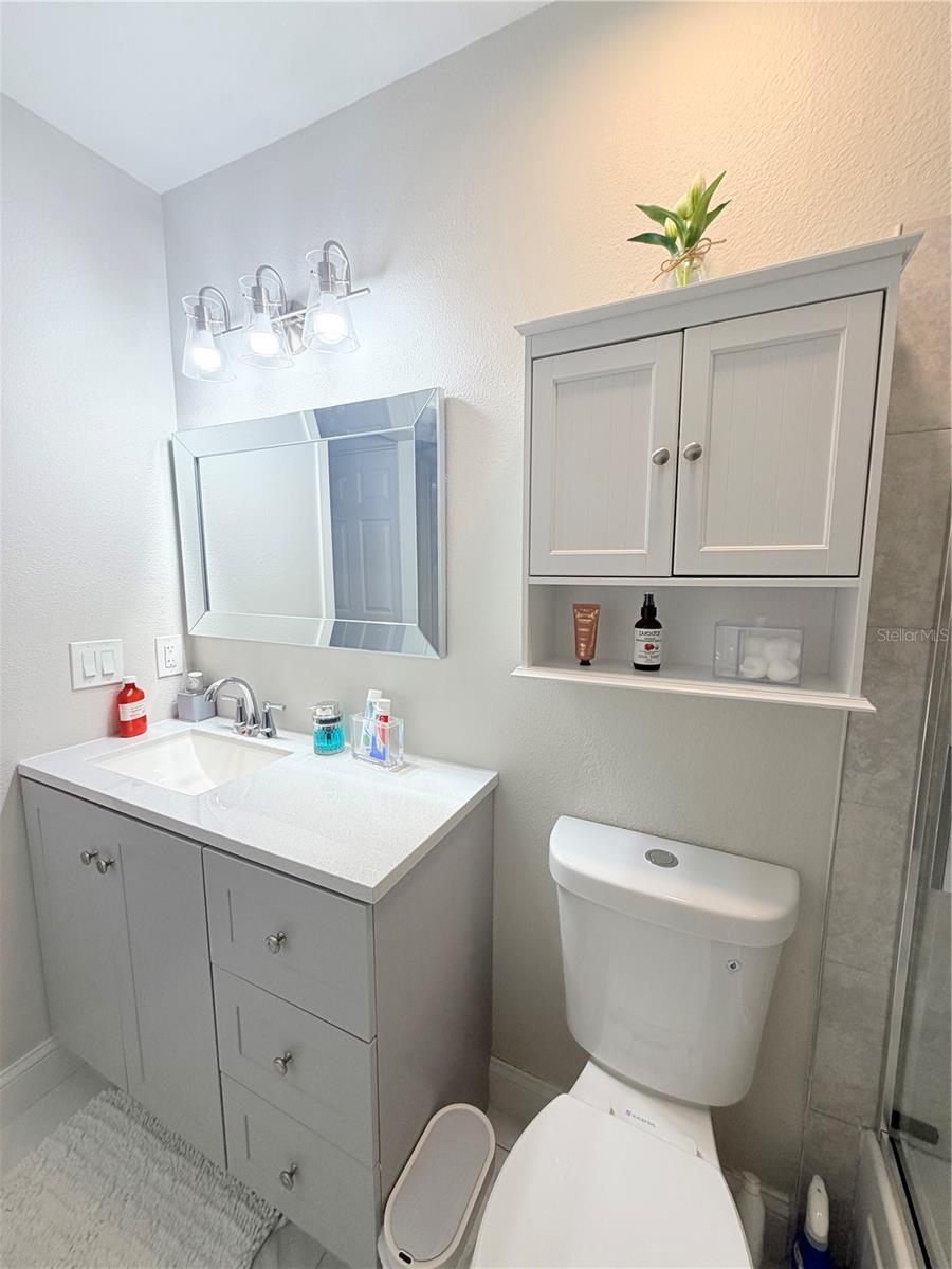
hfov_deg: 85.7
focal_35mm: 14
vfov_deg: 102.1
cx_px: 476
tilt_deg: -6.7
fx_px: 513
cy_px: 634
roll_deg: -0.6
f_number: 2.2
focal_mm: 2.22
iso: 80
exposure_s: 1/120
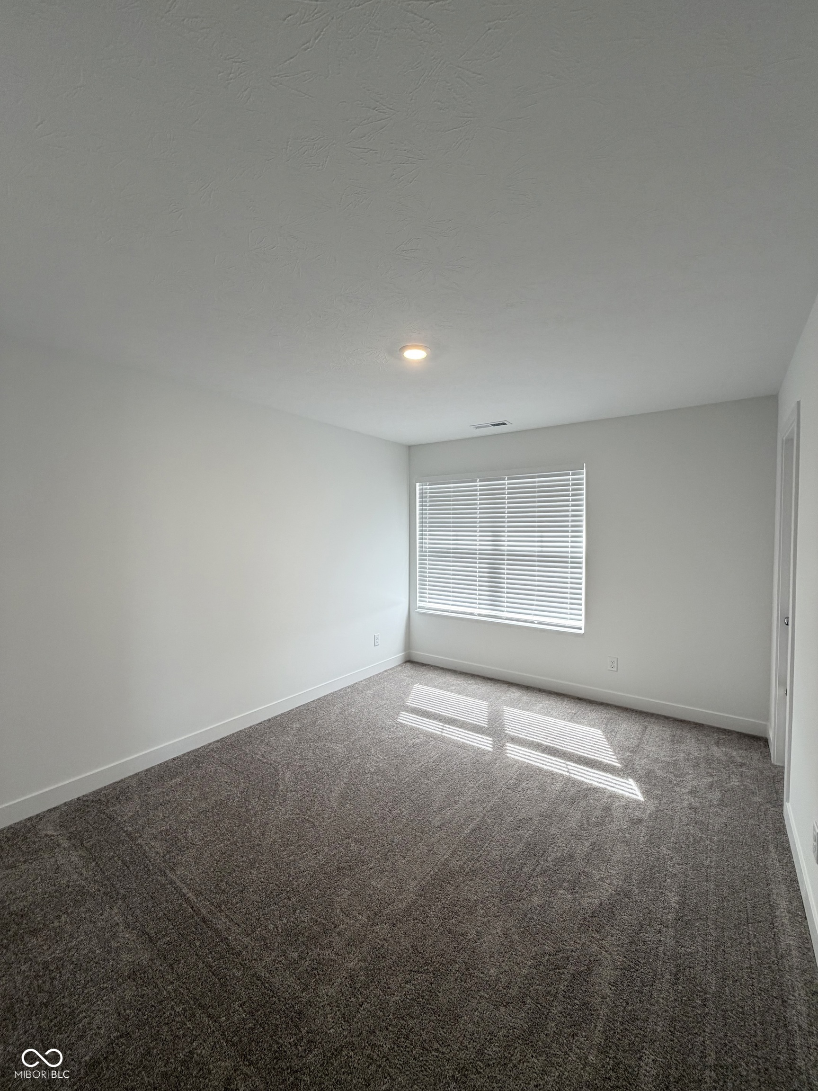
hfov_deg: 85.7
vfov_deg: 102.1
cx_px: 409
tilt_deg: -1.6
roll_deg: -0.5
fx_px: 441
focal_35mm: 14
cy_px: 546
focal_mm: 2.22
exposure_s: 1/120
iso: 125
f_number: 2.2
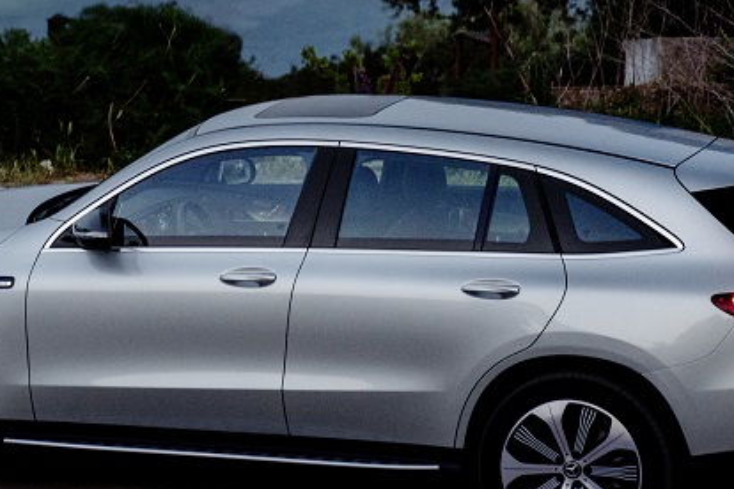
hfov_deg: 10.1
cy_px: 71
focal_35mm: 203
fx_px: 4139
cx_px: 200
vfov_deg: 6.8
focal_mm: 70
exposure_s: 1/50
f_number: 2.8
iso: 800
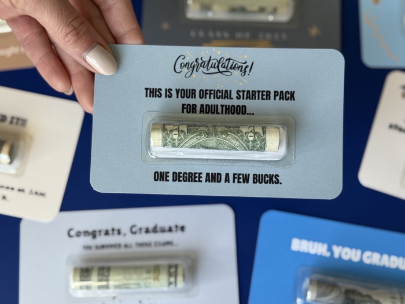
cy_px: 152
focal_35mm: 48
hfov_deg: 39.7
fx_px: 562
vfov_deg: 30.3
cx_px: 202
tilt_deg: -78.8
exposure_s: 1/154
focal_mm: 6.76
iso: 64
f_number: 1.78
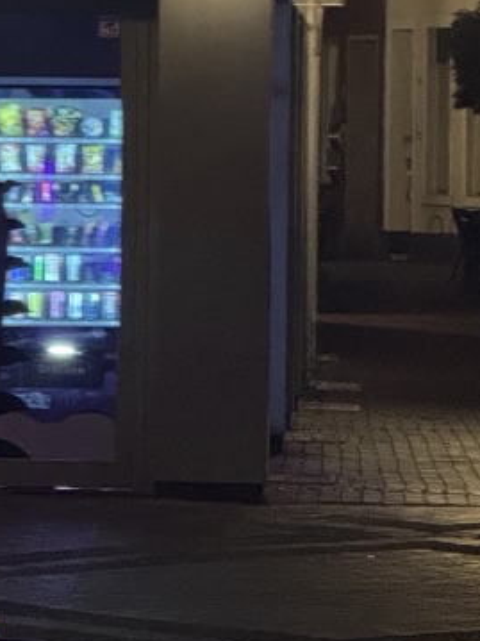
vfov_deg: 7.3
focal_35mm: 270
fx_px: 4995
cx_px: 29
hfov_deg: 5.5
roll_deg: -1.0
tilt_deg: +1.6
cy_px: 252
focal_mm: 15.66
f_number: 2.8
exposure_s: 1/40
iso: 800
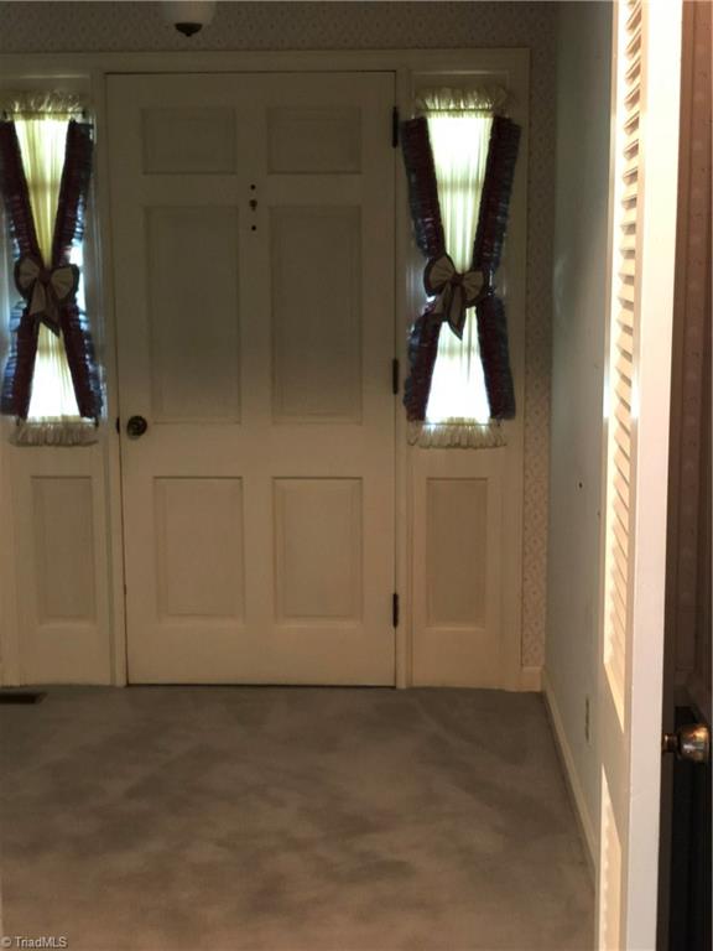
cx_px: 356
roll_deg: -0.4
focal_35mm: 52
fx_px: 1428
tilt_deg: -9.6
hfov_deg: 28.0
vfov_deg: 36.8
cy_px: 476
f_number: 2.4
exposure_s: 1/10
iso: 160
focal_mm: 6
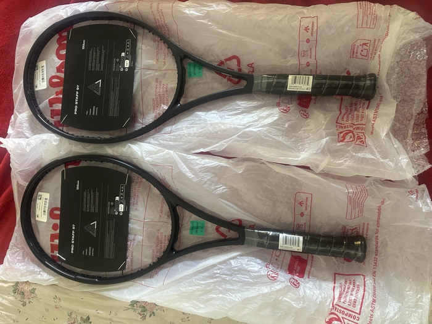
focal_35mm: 24
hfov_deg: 71.6
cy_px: 162
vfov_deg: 56.8
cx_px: 216
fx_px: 300
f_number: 1.78
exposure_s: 1/60
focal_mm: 6.86
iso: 500
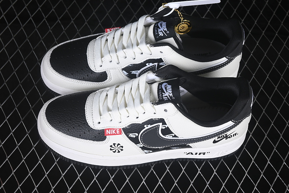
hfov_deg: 27.0
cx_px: 144
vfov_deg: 18.2
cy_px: 96
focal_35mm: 75
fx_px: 602
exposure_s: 1/80
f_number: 7.1
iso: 160
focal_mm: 50
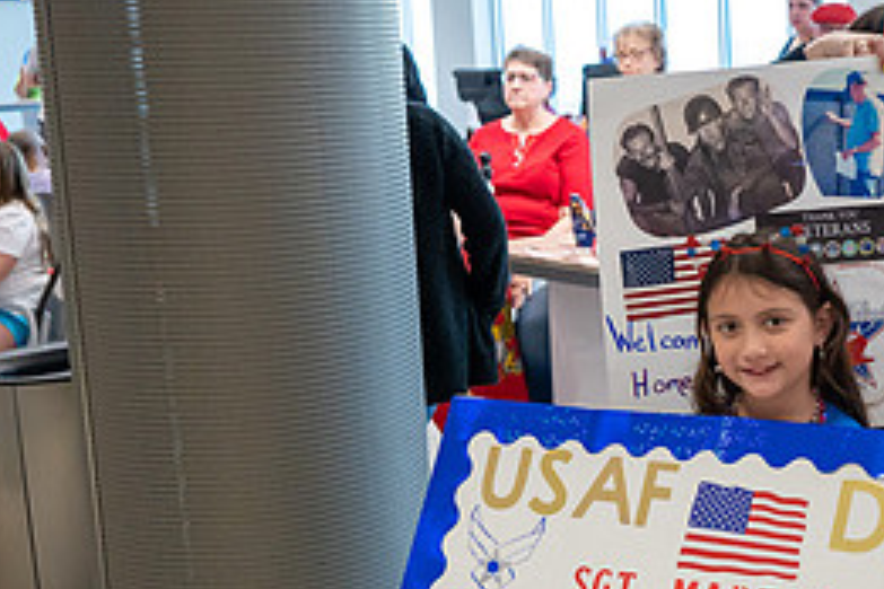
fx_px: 1719
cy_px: 339
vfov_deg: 19.4
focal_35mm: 70
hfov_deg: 28.0
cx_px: 765
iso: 5600
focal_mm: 31.5
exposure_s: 1/200
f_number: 4.8
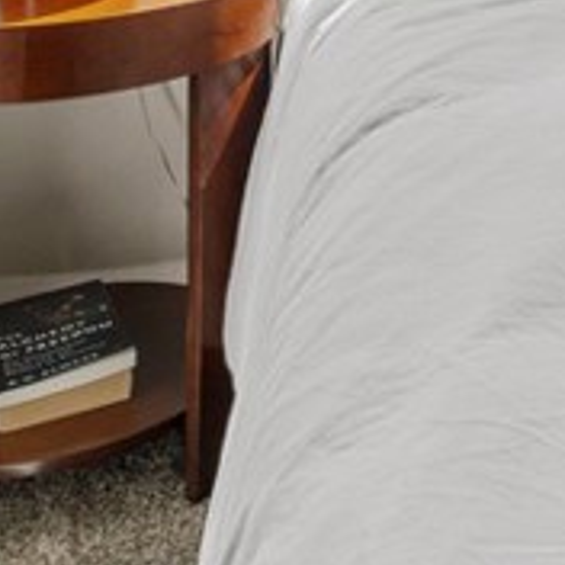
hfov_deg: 19.6
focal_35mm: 79
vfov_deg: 18.3
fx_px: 1459
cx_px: 793
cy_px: -384
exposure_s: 1/40
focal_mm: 16
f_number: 9
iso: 400
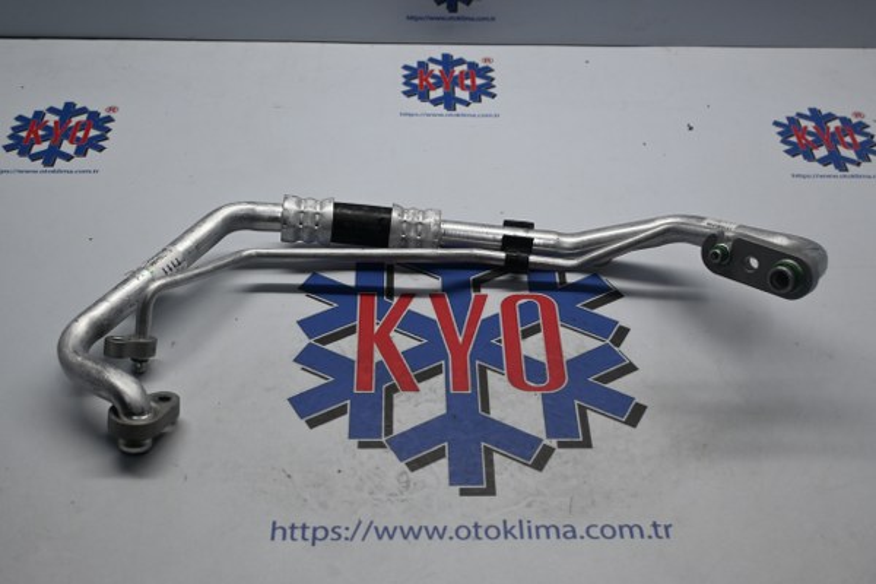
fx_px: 1095
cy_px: 292
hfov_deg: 43.6
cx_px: 438
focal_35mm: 45
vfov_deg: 29.9
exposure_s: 1/200
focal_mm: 30
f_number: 4.8
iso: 400
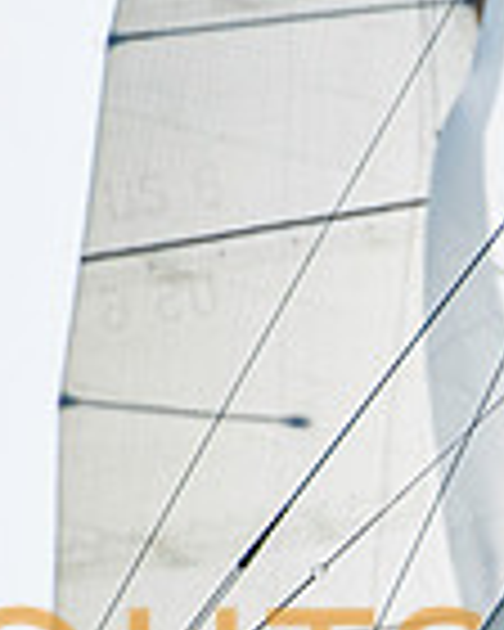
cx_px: 918
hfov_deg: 0.7
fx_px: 43426
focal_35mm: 2329
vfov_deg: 0.8
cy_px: 641
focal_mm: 400
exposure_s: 1/4000
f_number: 5.6
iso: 400
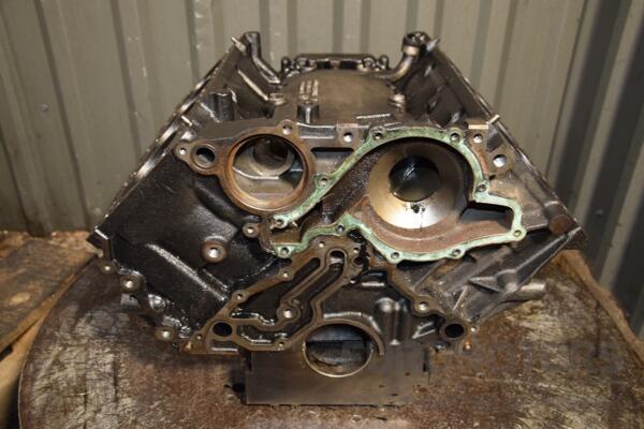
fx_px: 590
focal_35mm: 33
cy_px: 214
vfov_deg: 40.0
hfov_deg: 57.2
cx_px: 322
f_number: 5
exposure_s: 1/80
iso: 800
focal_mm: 22
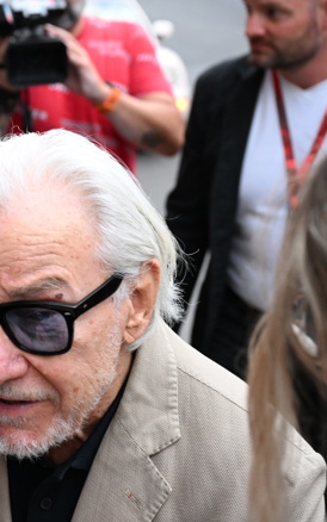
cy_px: 249
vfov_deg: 29.8
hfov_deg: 18.1
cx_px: -47
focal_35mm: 69
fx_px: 983
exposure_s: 1/500
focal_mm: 43
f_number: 4.5
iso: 4000
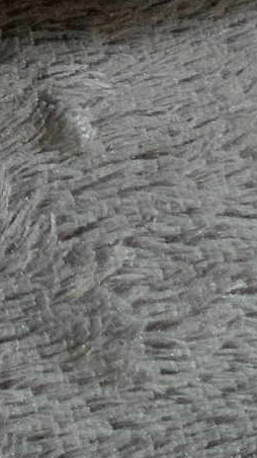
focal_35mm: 179
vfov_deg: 11.5
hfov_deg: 6.3
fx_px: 2170
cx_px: -458
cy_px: -245
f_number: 1.8
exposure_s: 1/104
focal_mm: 3
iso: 25
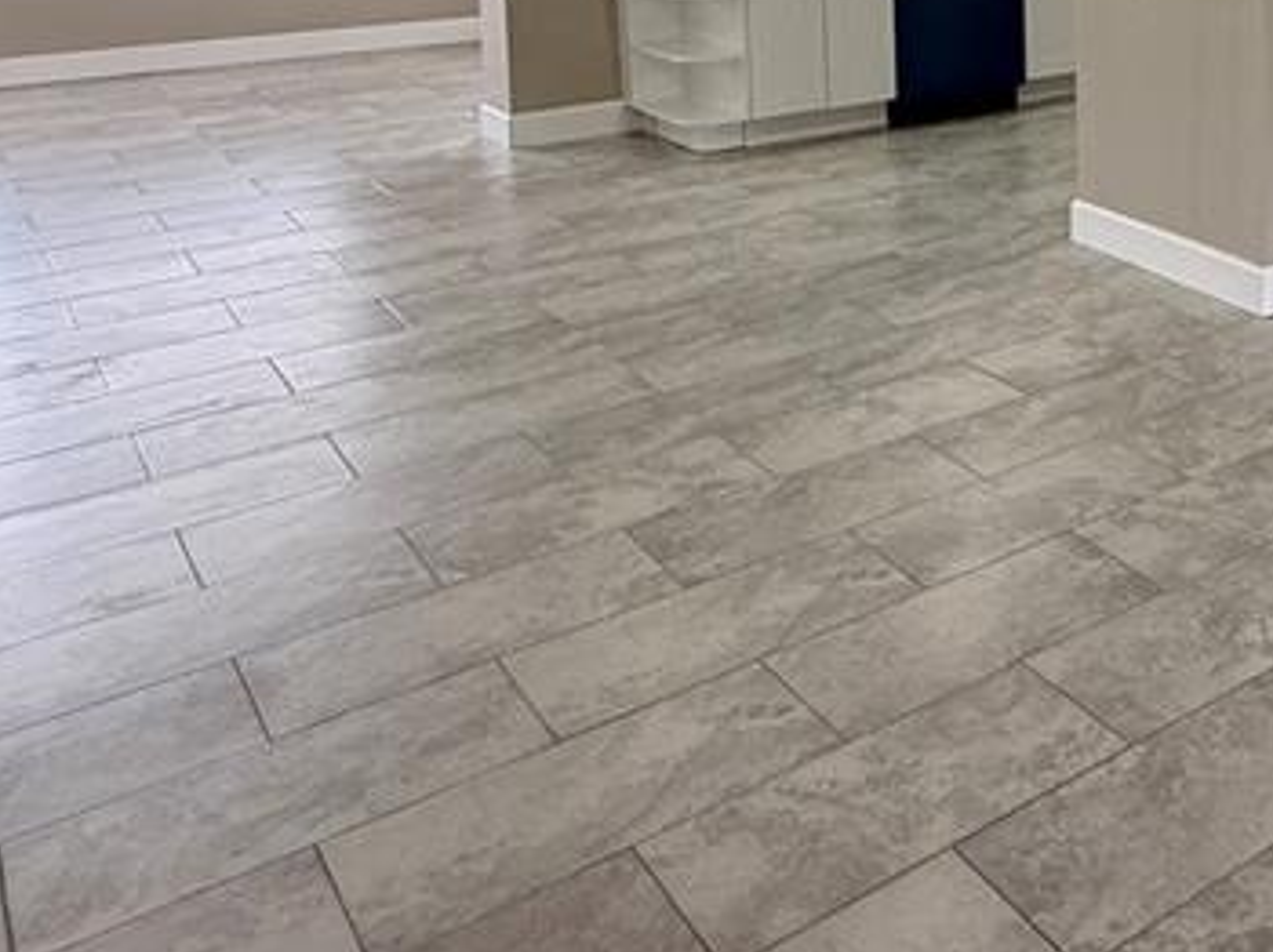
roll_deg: -0.1
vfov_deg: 31.7
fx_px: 1507
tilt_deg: -5.1
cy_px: -55
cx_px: 1389
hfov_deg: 38.3
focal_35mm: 41
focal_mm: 2.22
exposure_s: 1/99
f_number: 2.2
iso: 125
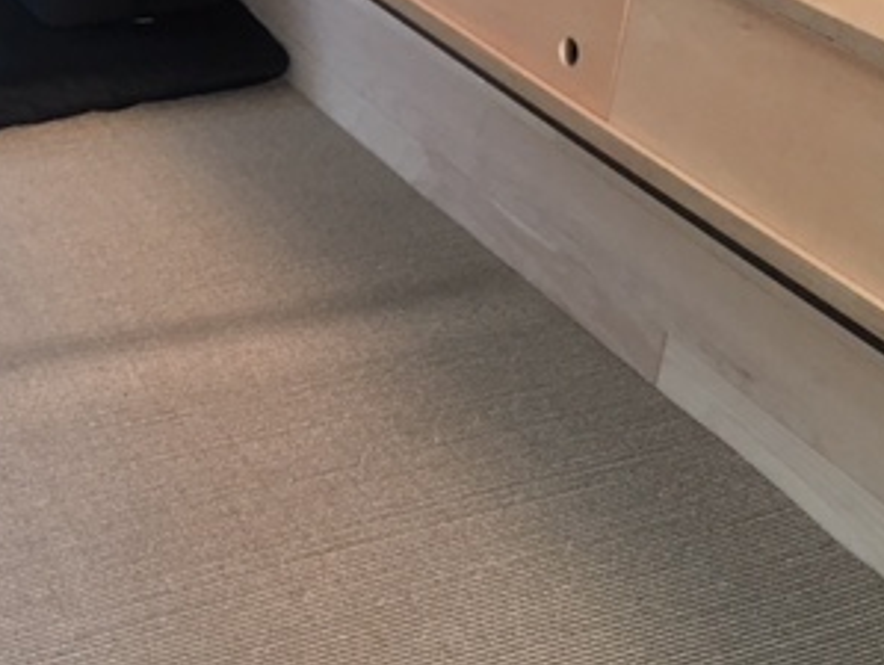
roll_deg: +1.0
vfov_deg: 23.7
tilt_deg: -33.8
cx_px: 145
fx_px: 1585
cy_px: 346
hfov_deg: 30.2
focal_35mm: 62
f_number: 2.2
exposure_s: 1/15
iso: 400
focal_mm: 4.15
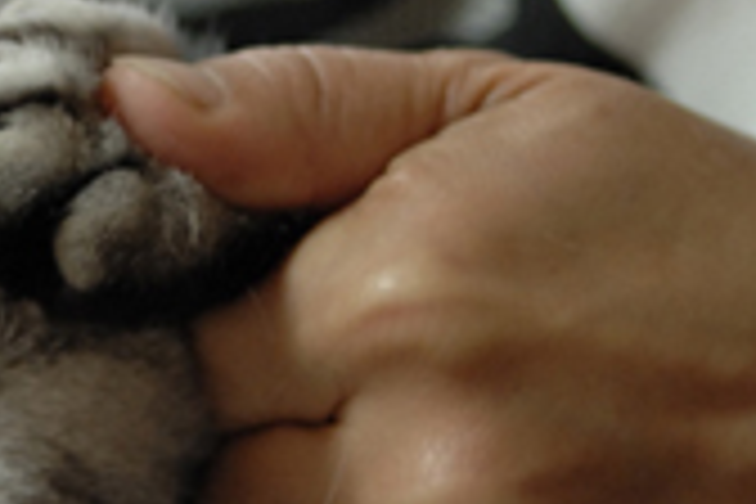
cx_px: -122
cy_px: 169
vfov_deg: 6.9
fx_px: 4198
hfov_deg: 10.1
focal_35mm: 200
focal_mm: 35
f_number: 2
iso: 400
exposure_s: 1/50
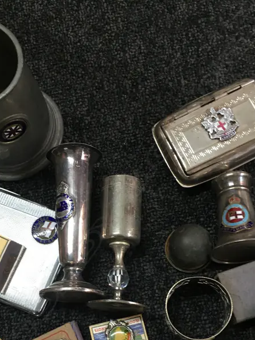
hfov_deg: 28.8
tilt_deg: -78.6
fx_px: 491
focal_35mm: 50
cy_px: 259
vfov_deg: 37.2
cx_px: 80
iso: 100
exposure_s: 1/33
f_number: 2.2
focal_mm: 4.15
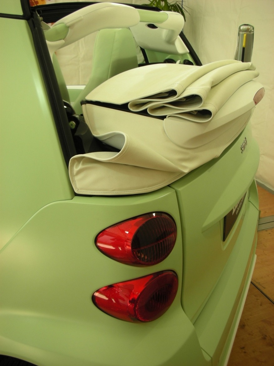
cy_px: 183
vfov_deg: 52.6
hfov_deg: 40.7
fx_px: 369
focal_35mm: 35
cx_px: 137
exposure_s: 1/65.7
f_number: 3
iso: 50
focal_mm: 5.8
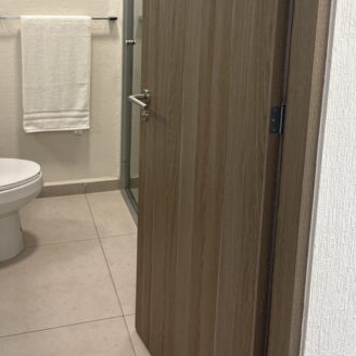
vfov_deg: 38.2
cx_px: 156
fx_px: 489
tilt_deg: -10.5
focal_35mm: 42
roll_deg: -1.3
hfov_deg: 40.0
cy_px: 60
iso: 125
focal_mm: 5.96
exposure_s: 1/112
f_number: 1.6
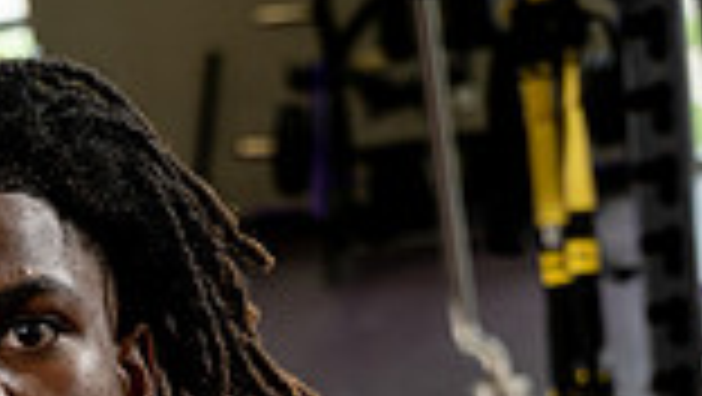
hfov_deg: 15.0
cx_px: 68
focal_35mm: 142
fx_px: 2645
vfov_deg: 7.9
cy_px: 950
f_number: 4
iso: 640
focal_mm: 47
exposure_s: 1/250
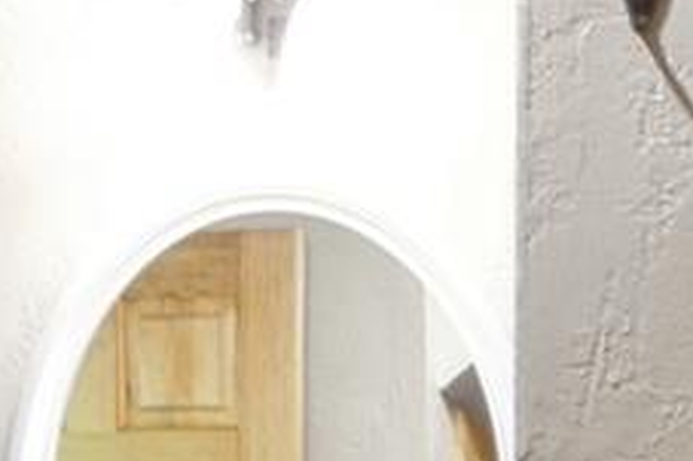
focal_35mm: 120
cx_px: 995
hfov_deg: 15.9
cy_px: 785
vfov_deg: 10.8
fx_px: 2308
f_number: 8
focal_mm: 17
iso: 400
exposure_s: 1/6
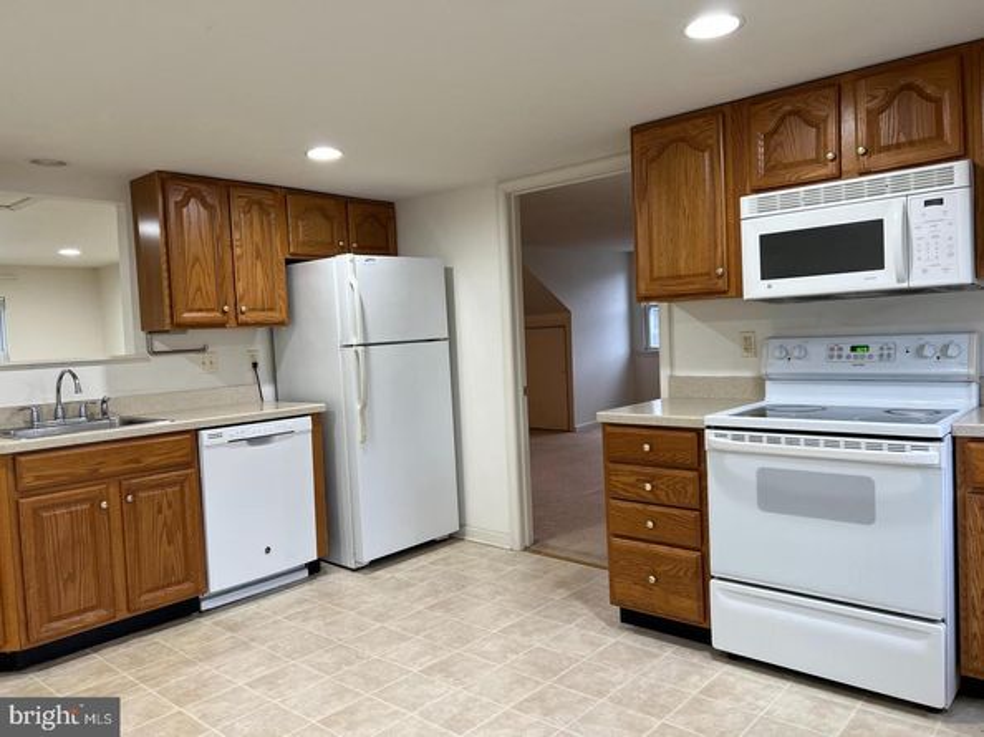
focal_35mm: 26
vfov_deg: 53.0
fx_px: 739
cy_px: 368
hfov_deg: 67.3
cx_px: 492
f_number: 1.5
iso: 80
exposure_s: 1/60
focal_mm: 5.7
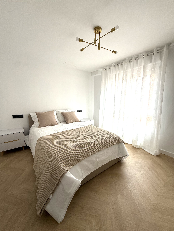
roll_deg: -0.8
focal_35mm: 14
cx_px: 87
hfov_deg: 85.7
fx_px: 94
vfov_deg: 102.1
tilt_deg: -8.9
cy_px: 116
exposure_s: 1/99
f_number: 2.2
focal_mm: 2.22
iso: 64
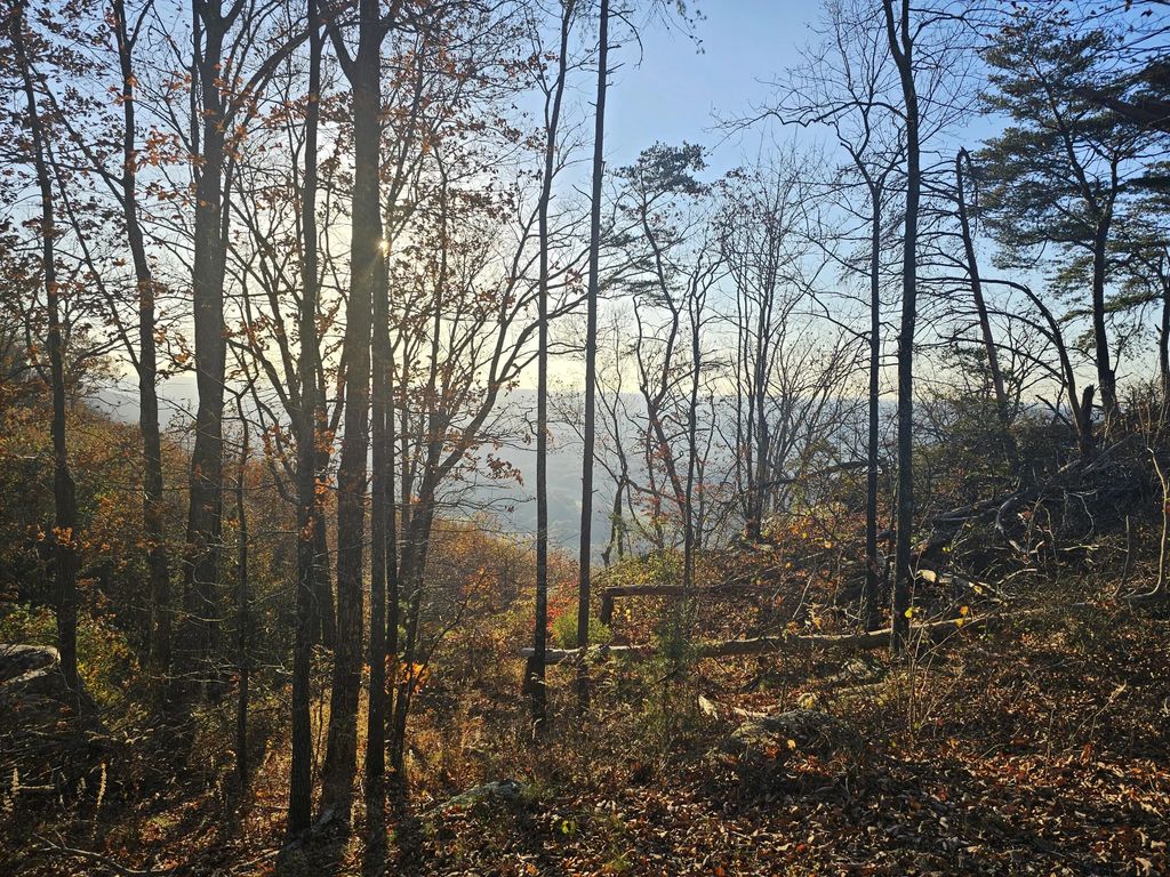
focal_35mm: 23
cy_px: 438
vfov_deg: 58.9
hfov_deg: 73.9
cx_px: 585
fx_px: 777
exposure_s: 1/475
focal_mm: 6.3
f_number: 1.7
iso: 10
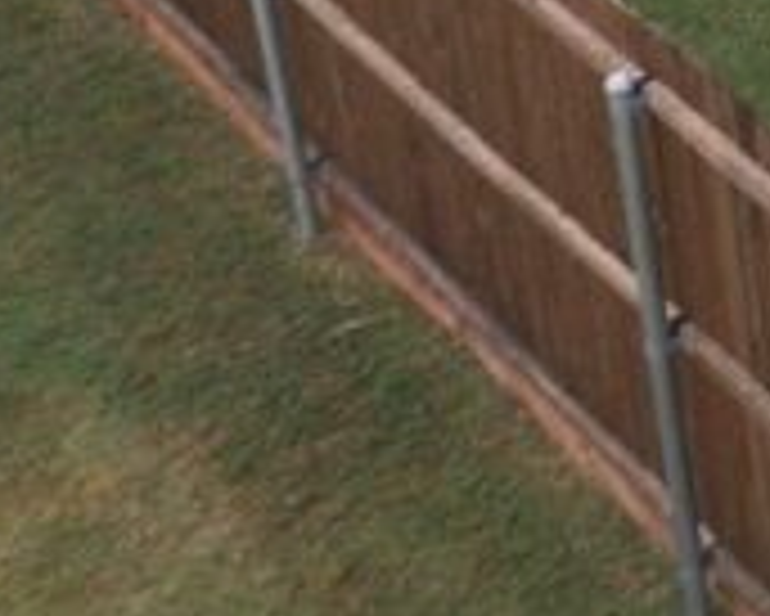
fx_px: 3192
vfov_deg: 10.0
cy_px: -708
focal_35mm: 140
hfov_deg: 11.5
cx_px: 1815
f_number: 2.8
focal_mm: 12.29
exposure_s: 1/500
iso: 390
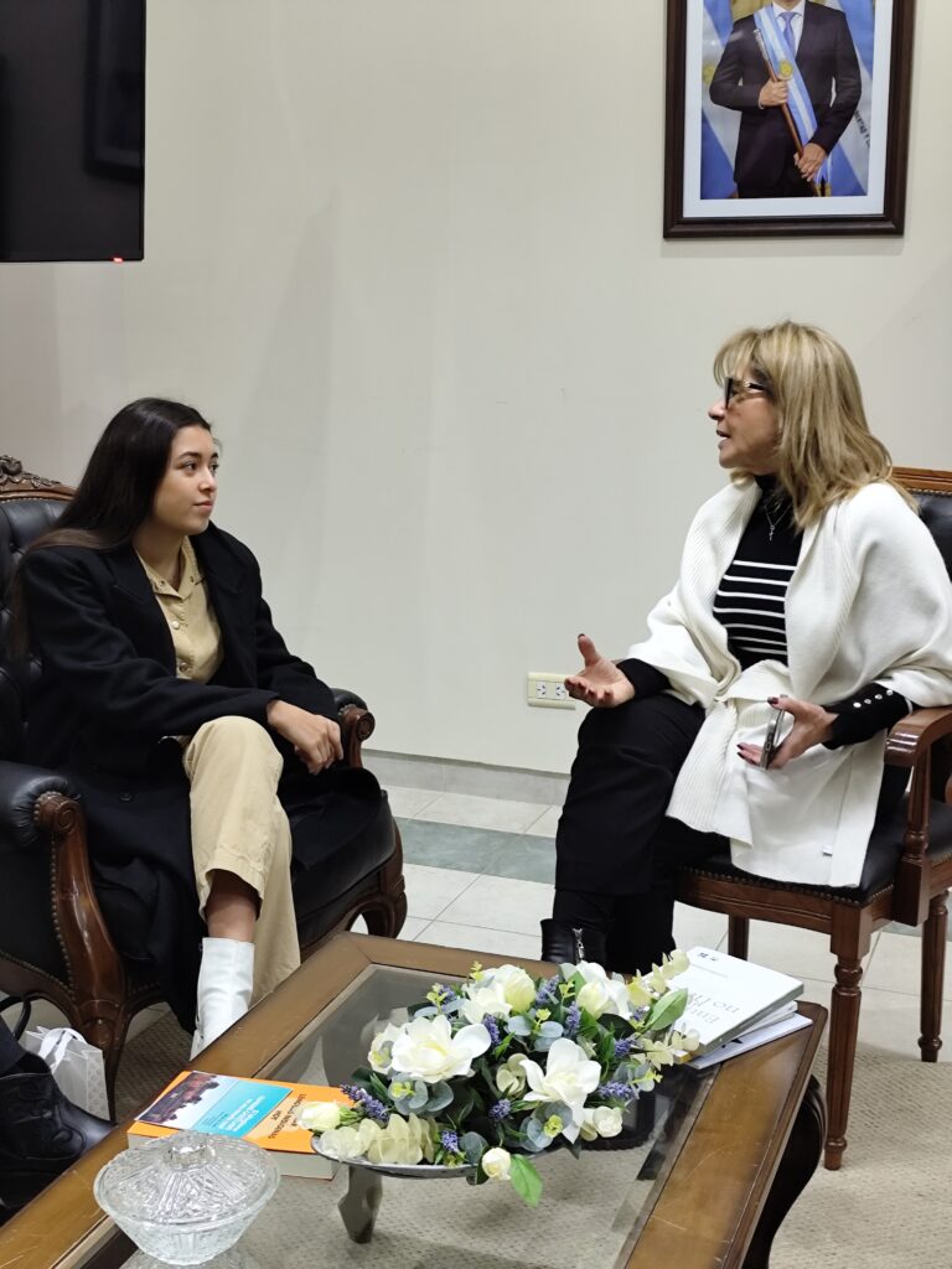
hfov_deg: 31.5
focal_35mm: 46
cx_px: 476
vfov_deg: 41.2
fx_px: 1687
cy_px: 634
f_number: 1.65
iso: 800
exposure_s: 1/25
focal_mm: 6.19
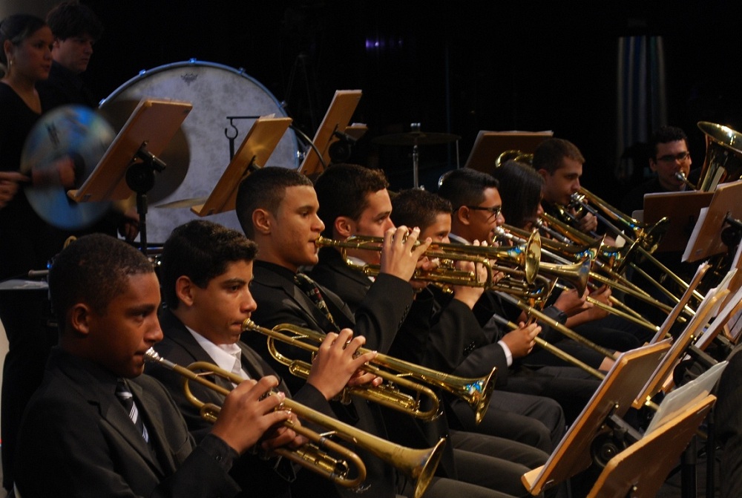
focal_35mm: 82
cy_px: 249
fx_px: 1704
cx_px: 371
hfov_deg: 24.6
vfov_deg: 16.6
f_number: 5.6
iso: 400
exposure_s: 1/15
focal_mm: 55
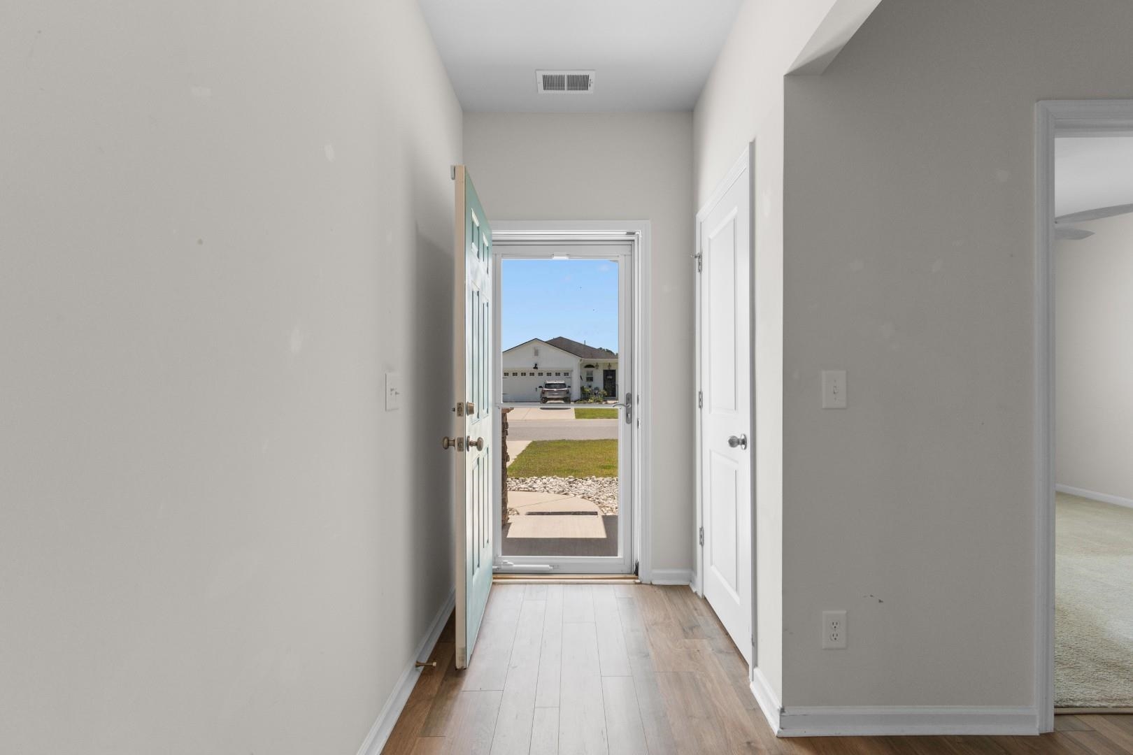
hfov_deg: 100.4
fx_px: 472
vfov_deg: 77.3
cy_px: 378
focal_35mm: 15
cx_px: 566
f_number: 4.5
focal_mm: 10
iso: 100
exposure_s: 1/50
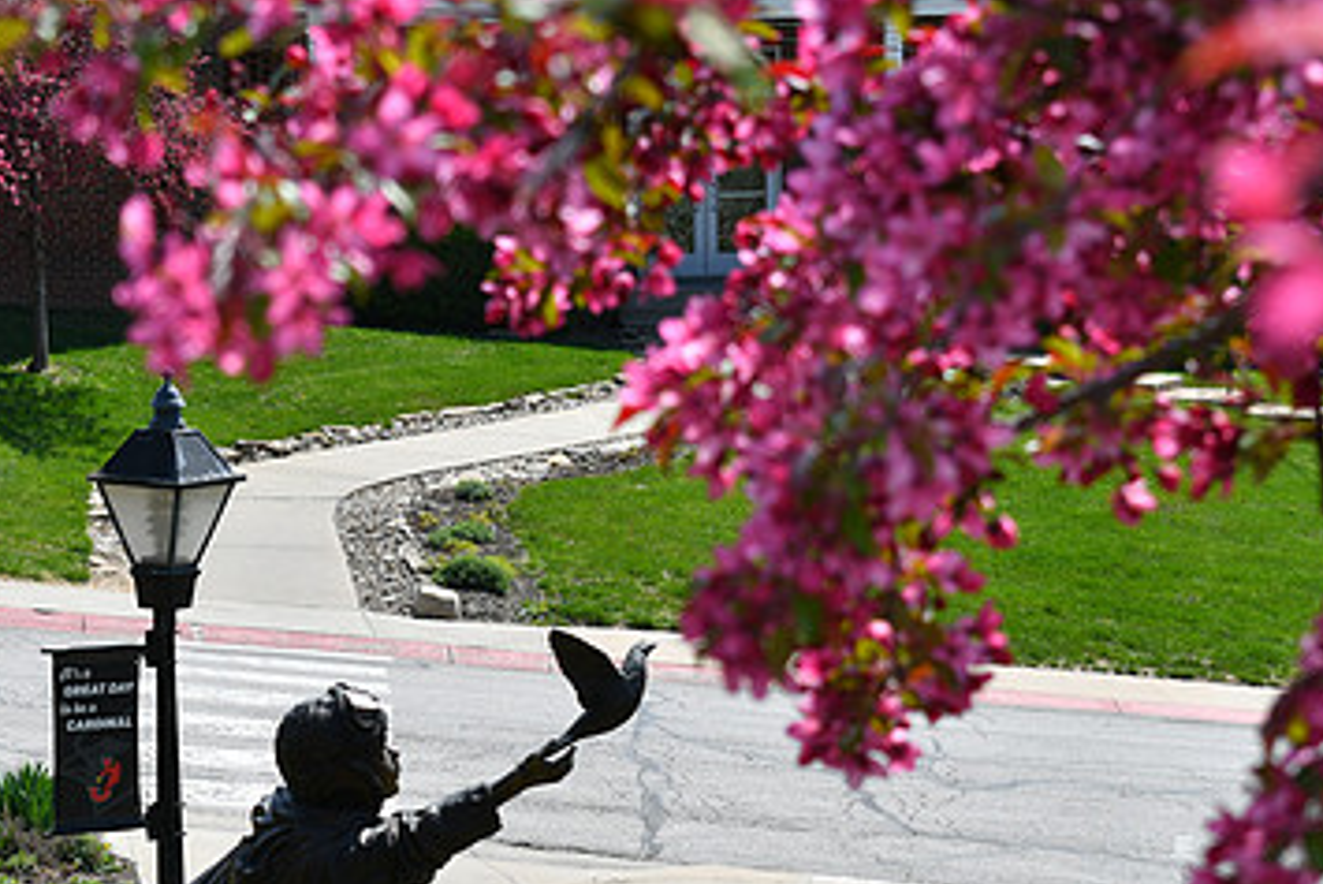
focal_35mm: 134
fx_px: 4926
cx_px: 343
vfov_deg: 10.2
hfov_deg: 15.2
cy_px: 718
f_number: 8
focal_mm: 55
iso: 100
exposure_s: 1/250
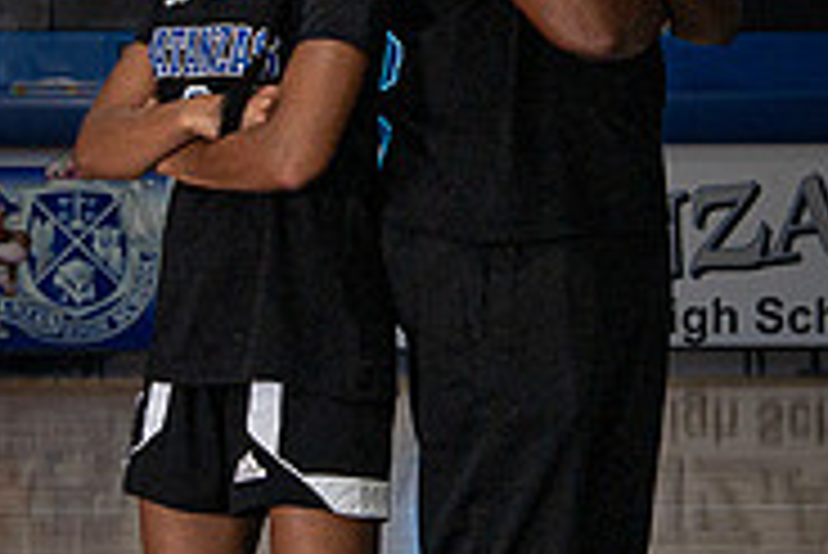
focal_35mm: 182
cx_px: 441
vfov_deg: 7.5
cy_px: 70
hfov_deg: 11.3
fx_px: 4189
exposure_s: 1/200
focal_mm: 38
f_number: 4
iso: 640
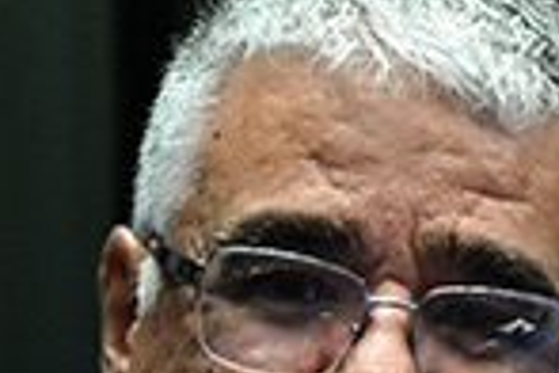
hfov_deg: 3.5
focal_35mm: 589
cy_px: 879
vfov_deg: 2.3
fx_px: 9145
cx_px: 723
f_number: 5
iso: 4000
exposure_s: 1/100
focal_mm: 101
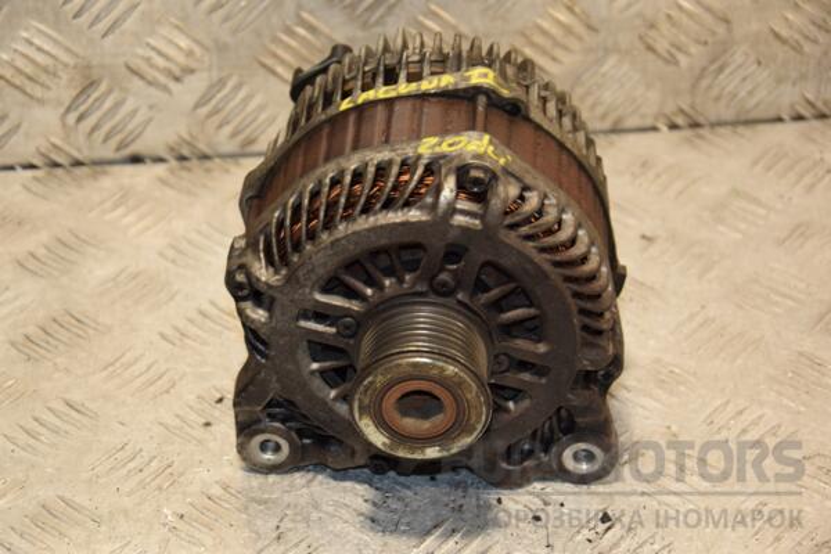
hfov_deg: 20.6
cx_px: 416
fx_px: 2285
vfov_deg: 13.8
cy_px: 277
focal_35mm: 99
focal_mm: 66
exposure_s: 1/125
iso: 800
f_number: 5.3
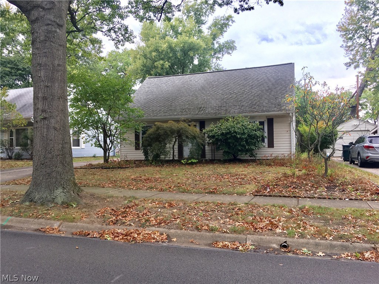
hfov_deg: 61.7
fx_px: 318
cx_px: 190
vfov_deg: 48.2
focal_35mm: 29
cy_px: 142
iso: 25
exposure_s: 1/121
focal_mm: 4.15
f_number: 2.2
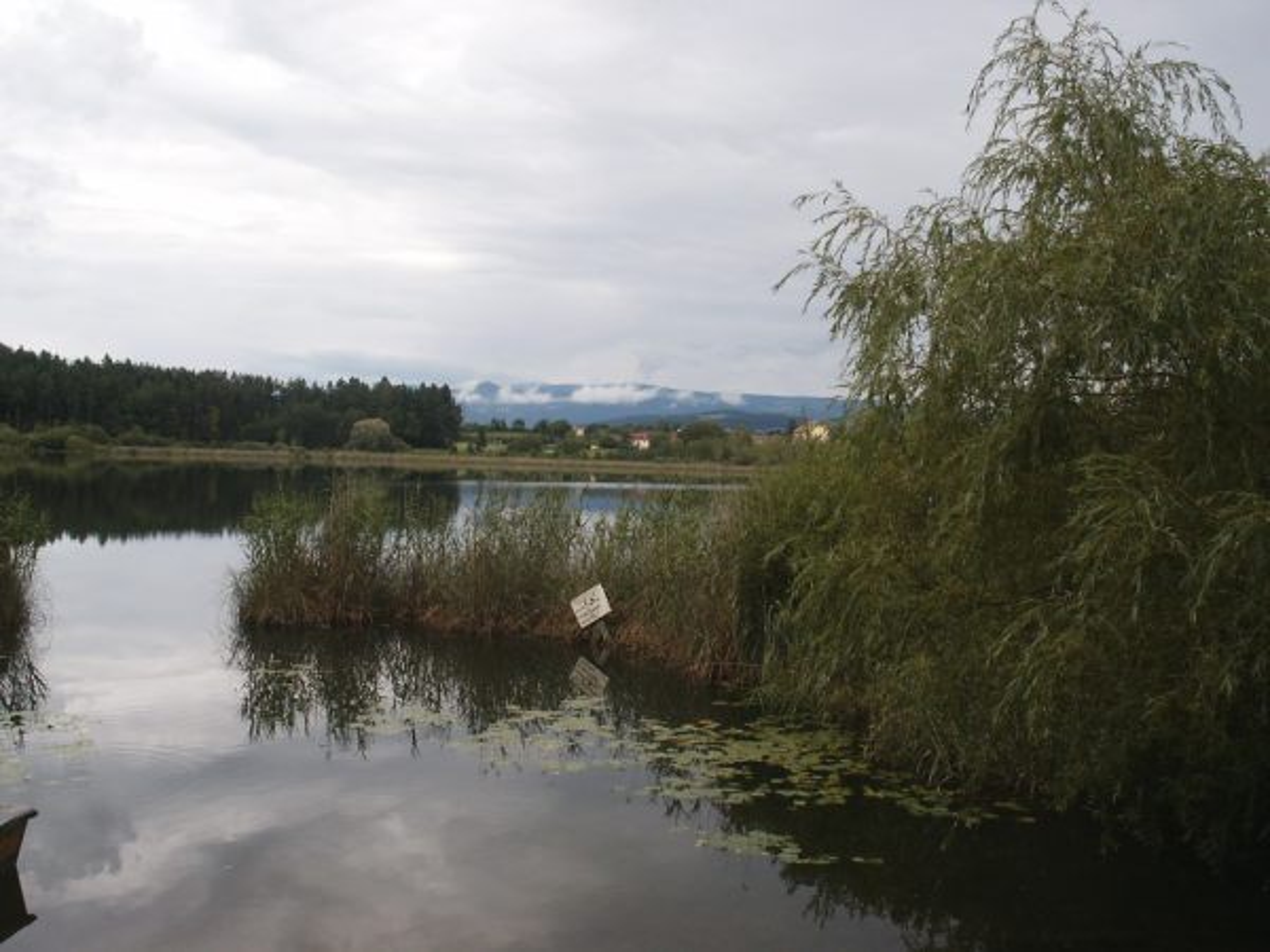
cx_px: 635
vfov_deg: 40.7
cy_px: 476
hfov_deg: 52.6
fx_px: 1284
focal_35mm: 35
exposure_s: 1/180
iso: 64
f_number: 6.7
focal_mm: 7.19
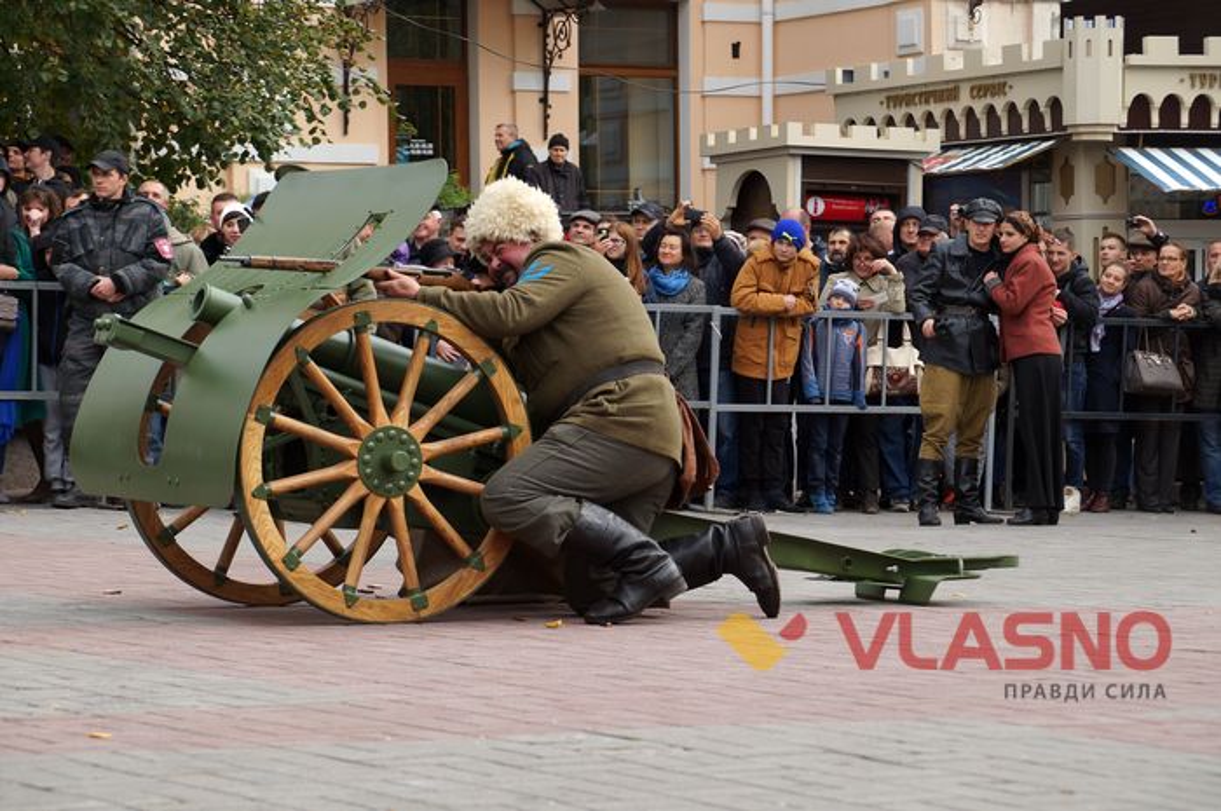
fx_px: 3811
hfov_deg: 18.2
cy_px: 406
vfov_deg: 12.1
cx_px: 610
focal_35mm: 112
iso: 100
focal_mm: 75
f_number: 5.6
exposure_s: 1/125
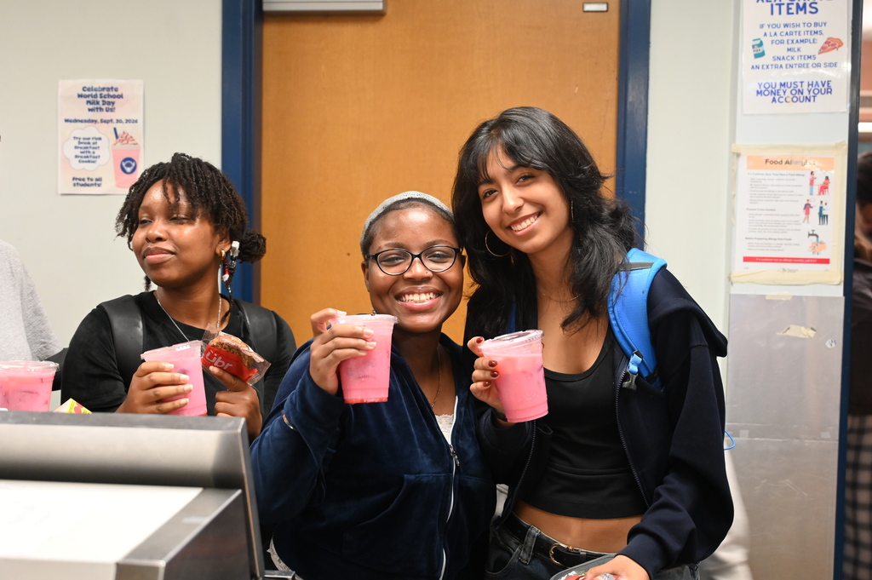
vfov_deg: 29.8
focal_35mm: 45
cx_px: 436
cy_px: 290
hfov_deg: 43.6
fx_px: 1089
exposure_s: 1/100
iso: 3200
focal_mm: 45
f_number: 4
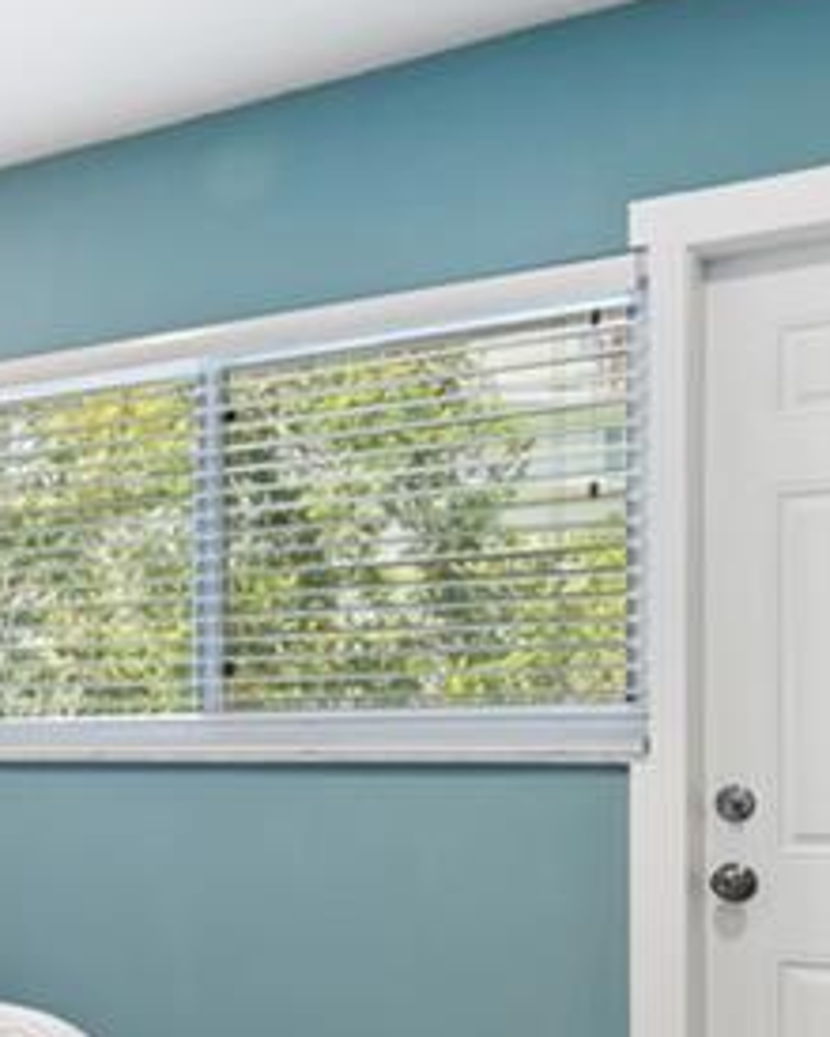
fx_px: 1720
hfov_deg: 24.1
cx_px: -219
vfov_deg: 33.2
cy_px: 703
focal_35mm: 56
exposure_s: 1/3
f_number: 8
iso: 250
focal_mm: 16
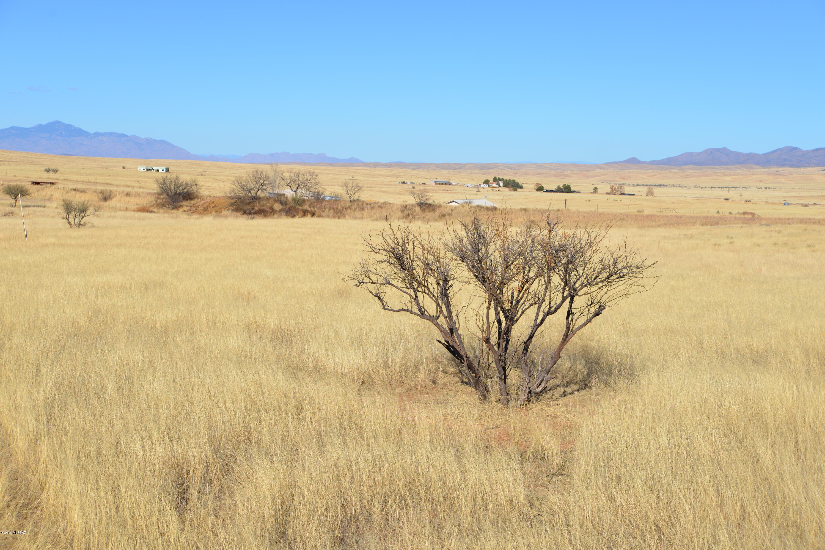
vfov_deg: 22.6
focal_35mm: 60
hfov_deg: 33.4
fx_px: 1375
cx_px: 412
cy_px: 275
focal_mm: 60
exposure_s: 1/1000
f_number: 8
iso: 200
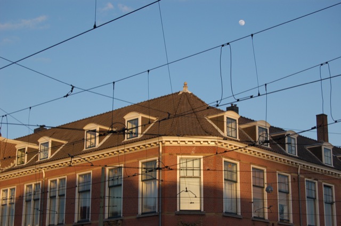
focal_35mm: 69
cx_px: 170
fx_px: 653
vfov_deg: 19.7
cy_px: 113
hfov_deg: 29.3
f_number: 7.1
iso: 200
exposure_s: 1/200
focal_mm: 46
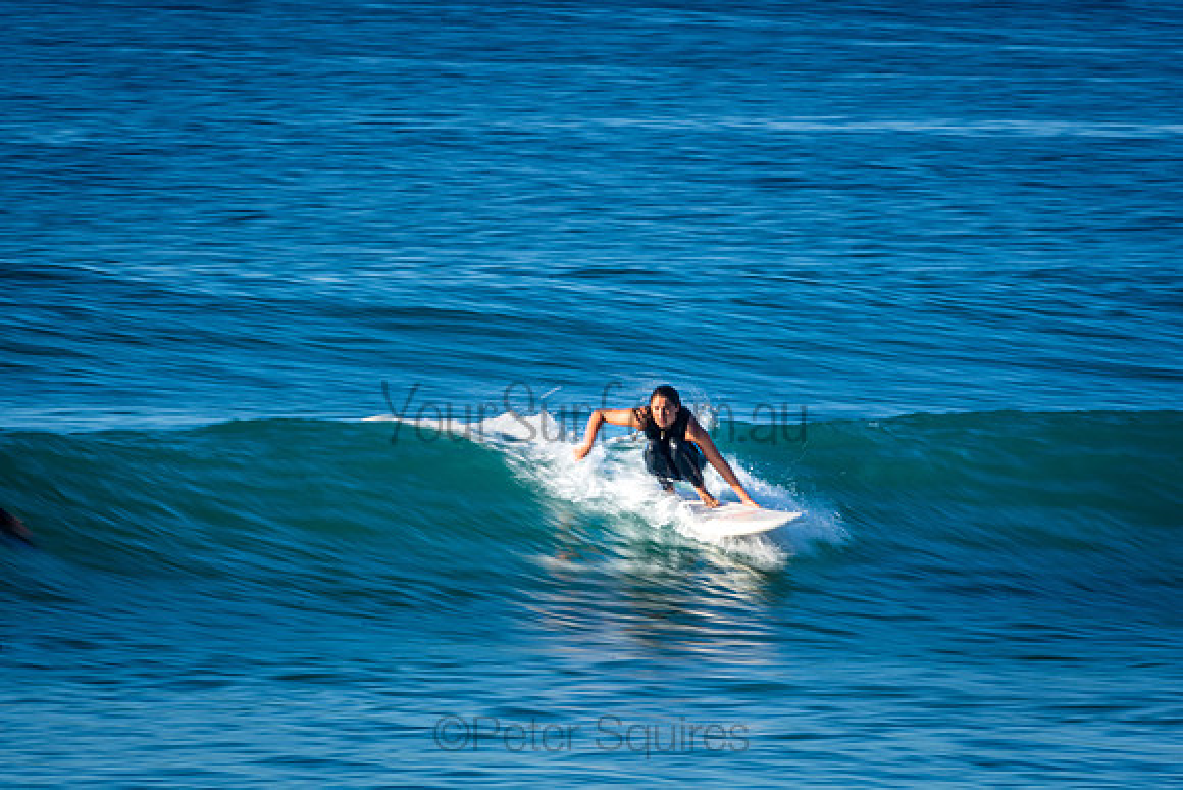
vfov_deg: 1.8
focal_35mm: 750
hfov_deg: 2.7
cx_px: 592
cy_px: 395
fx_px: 24650
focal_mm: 500
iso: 100
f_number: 25
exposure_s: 1/20
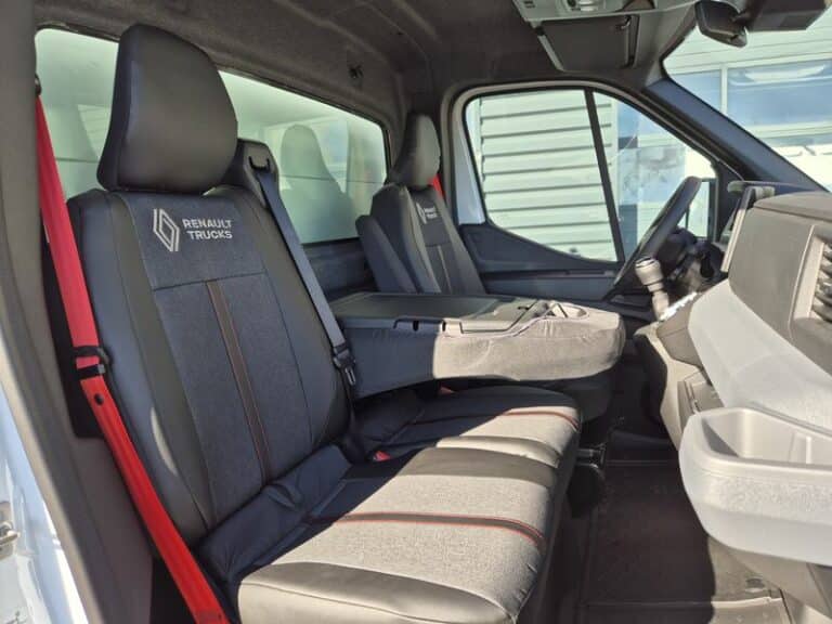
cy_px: 312
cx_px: 416
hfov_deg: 73.9
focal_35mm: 23
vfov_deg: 58.9
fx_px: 553
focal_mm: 5.4
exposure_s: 1/290
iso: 25
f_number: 1.8
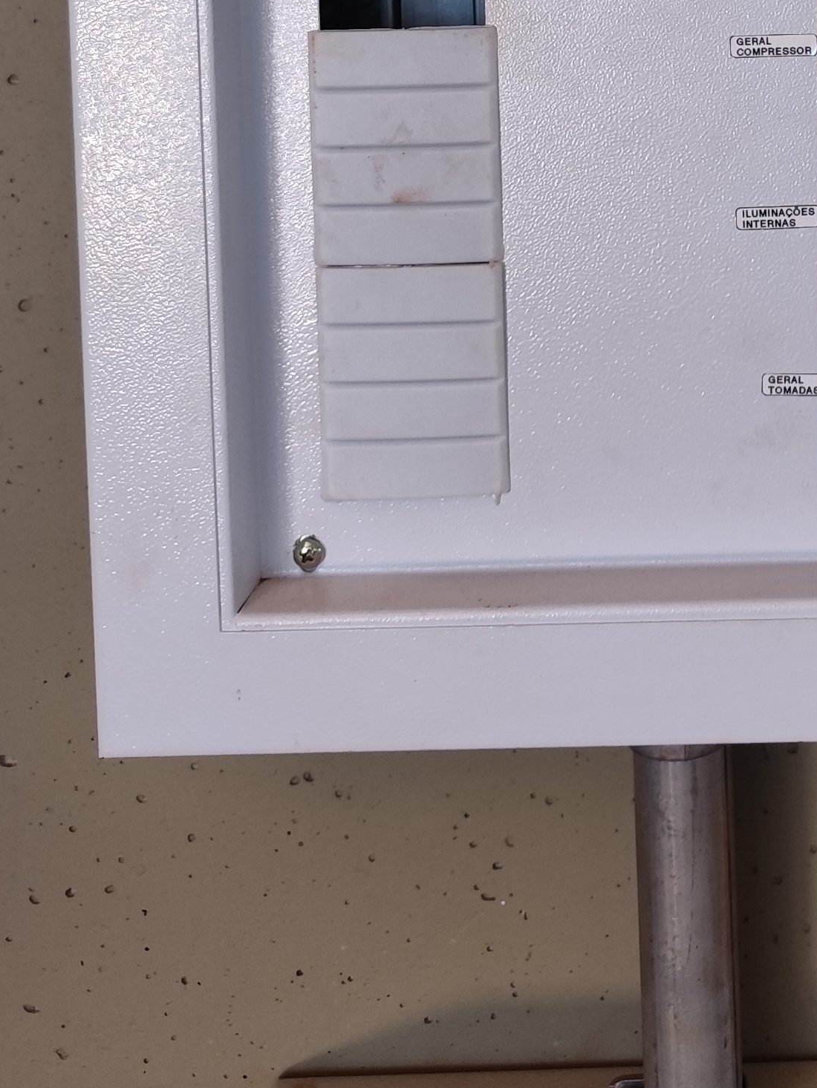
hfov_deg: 21.8
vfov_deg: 27.0
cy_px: -190
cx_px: 882
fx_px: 2013
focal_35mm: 64
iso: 1000
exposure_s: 1/120
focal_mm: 6.14
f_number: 1.65
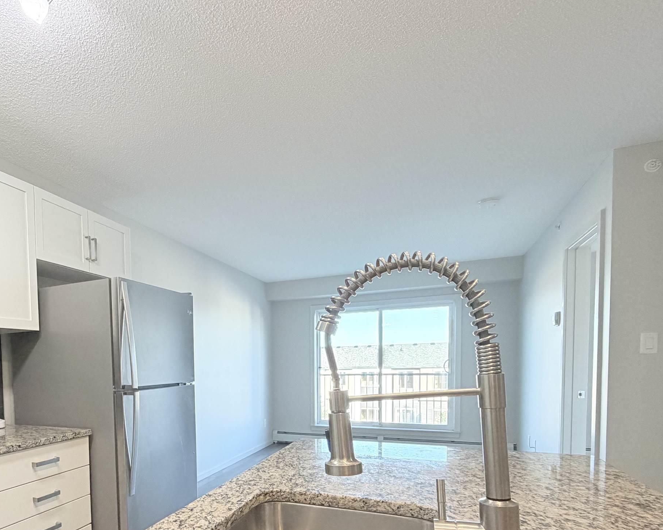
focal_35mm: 23
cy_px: 389
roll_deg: +1.2
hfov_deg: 69.6
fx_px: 451
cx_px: 199
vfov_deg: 58.1
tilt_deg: -2.9
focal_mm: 2.22
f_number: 2.2
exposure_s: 1/120
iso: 250
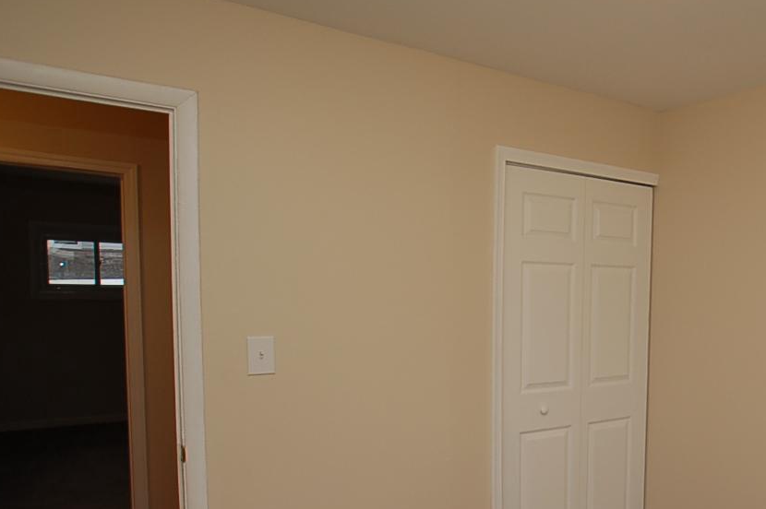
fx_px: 636
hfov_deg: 57.1
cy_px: 288
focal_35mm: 30
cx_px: 623
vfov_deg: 43.6
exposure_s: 1/60
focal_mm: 11
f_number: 4.5
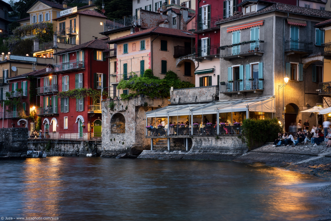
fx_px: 597
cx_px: 166
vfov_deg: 20.9
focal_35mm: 65
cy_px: 110
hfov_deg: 31.0
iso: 100
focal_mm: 43.3
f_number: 8
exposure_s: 2.5
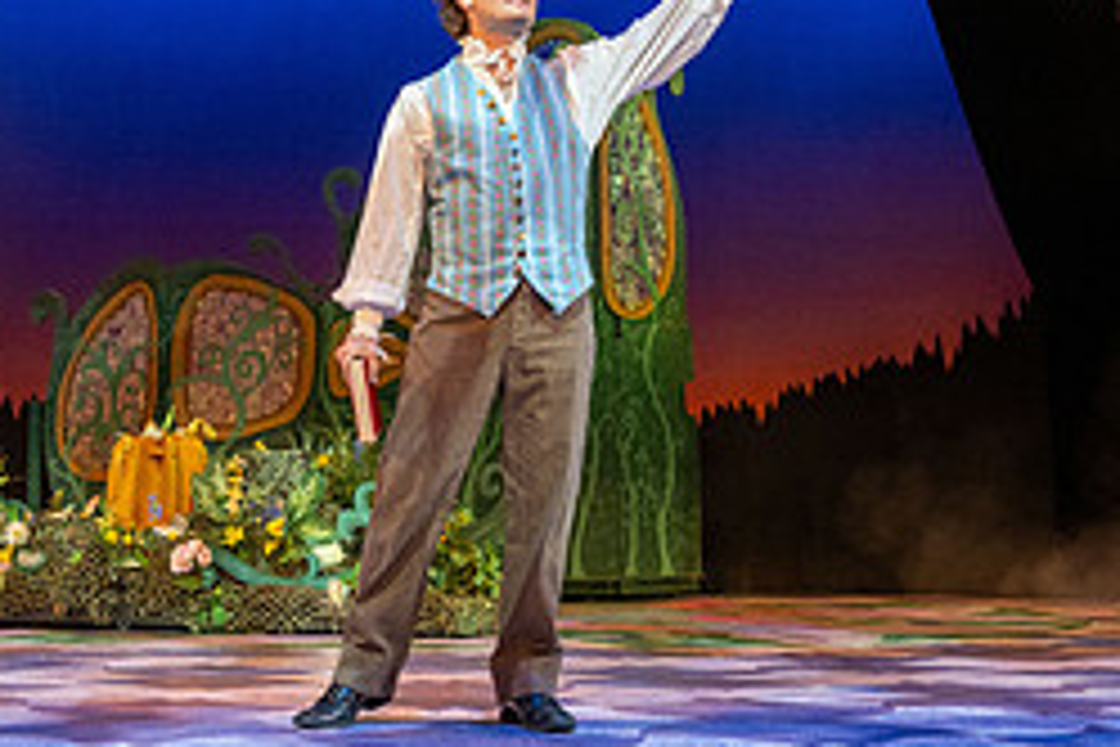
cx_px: 409
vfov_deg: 24.0
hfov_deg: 35.4
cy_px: 209
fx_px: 1742
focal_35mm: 56
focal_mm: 24
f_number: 4
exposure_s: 1/500
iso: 2000
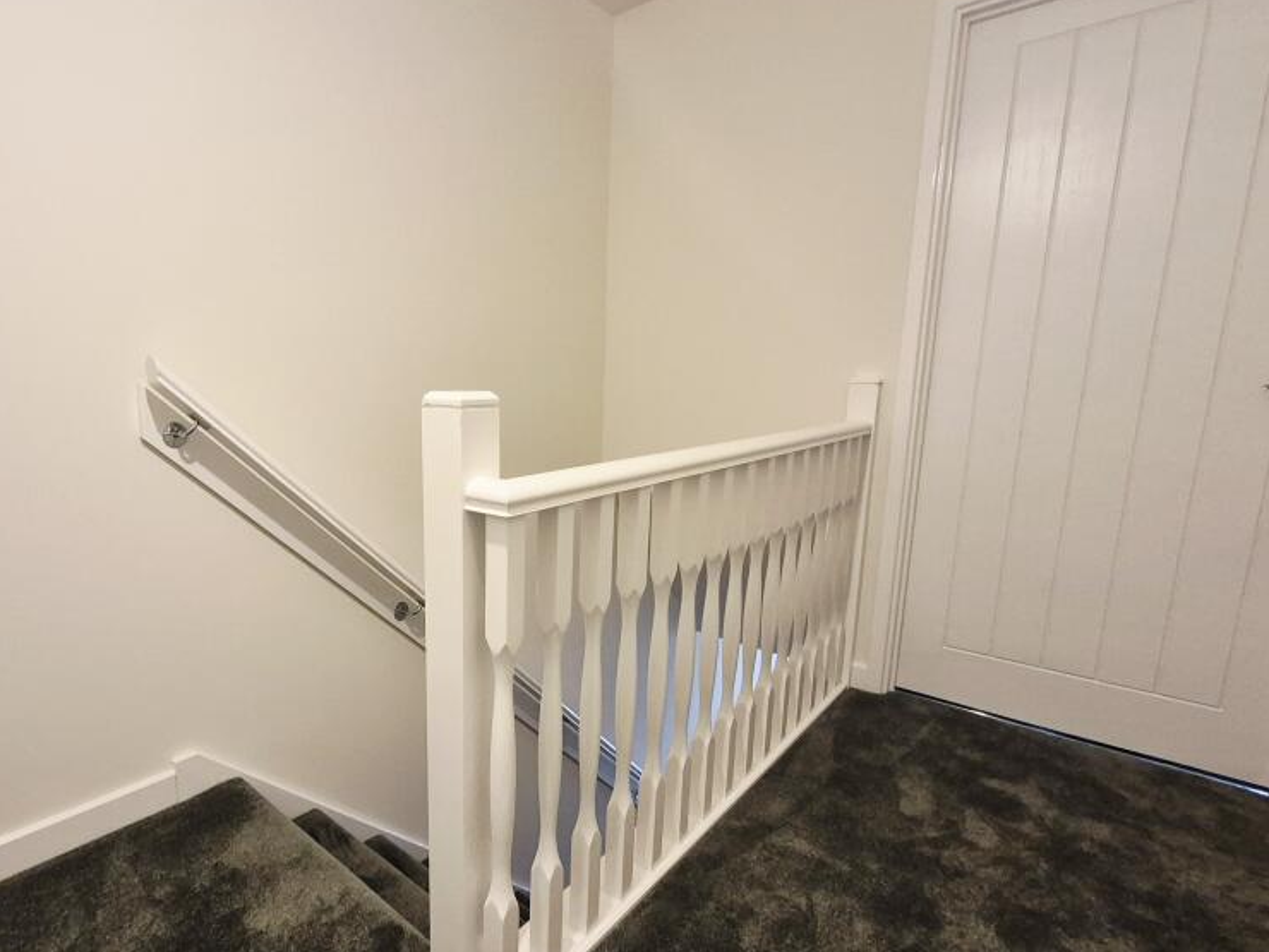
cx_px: 477
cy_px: 499
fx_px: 660
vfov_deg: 71.6
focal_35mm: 18
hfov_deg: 86.1
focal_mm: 1.74
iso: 400
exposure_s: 1/50
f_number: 2.2
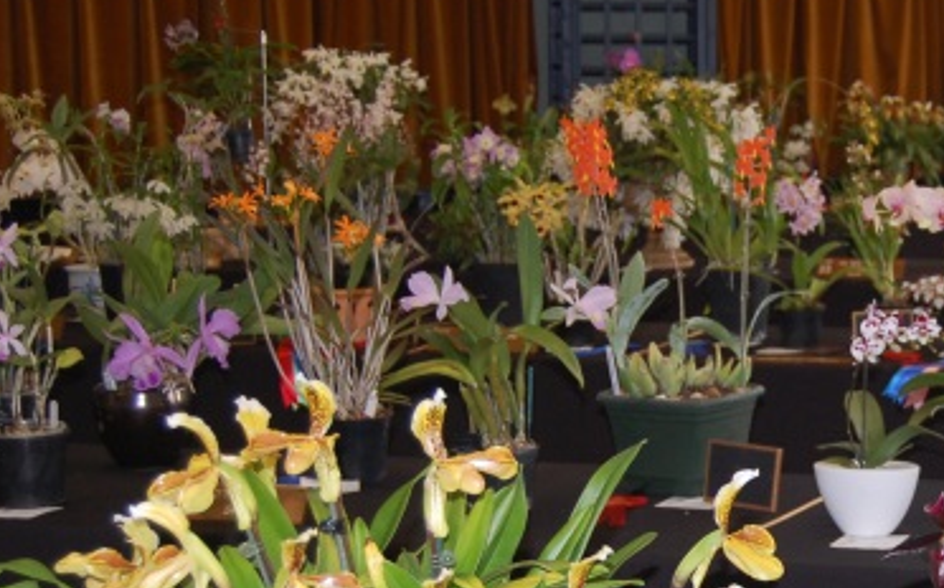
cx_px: 858
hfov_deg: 22.0
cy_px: 474
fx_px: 2365
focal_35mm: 92
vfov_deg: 14.1
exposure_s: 1/60
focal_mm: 28
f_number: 4.2
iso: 400
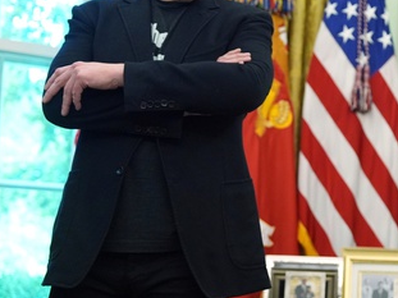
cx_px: 433
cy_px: 141
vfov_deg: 15.2
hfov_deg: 19.4
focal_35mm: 97
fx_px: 1115
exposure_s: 1/250
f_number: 2.8
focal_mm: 43
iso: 2000
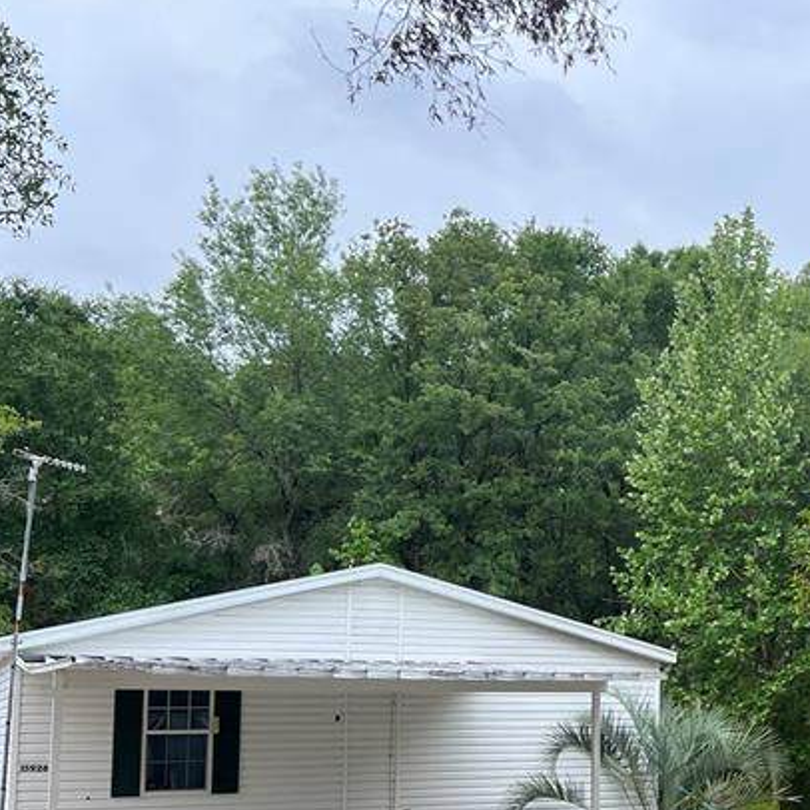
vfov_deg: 29.3
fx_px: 1535
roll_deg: +1.1
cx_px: 938
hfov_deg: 26.7
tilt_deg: +3.3
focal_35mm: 58
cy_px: 563
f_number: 1.5
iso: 50
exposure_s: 1/840
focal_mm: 5.7
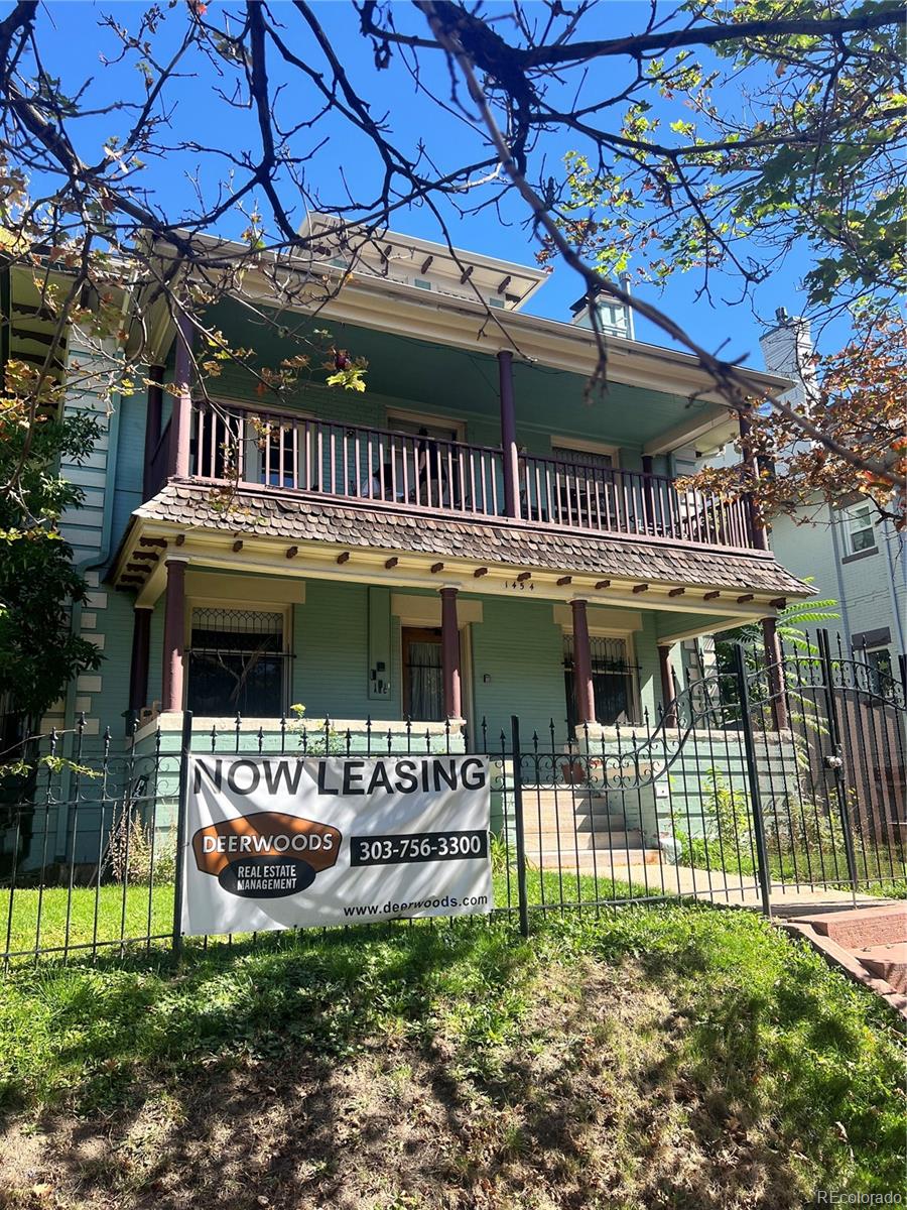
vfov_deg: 67.3
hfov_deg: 53.1
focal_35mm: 26
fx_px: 908
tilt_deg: +13.9
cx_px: 454
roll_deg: +2.2
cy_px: 605
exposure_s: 1/1266
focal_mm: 5.7
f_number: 1.5
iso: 50
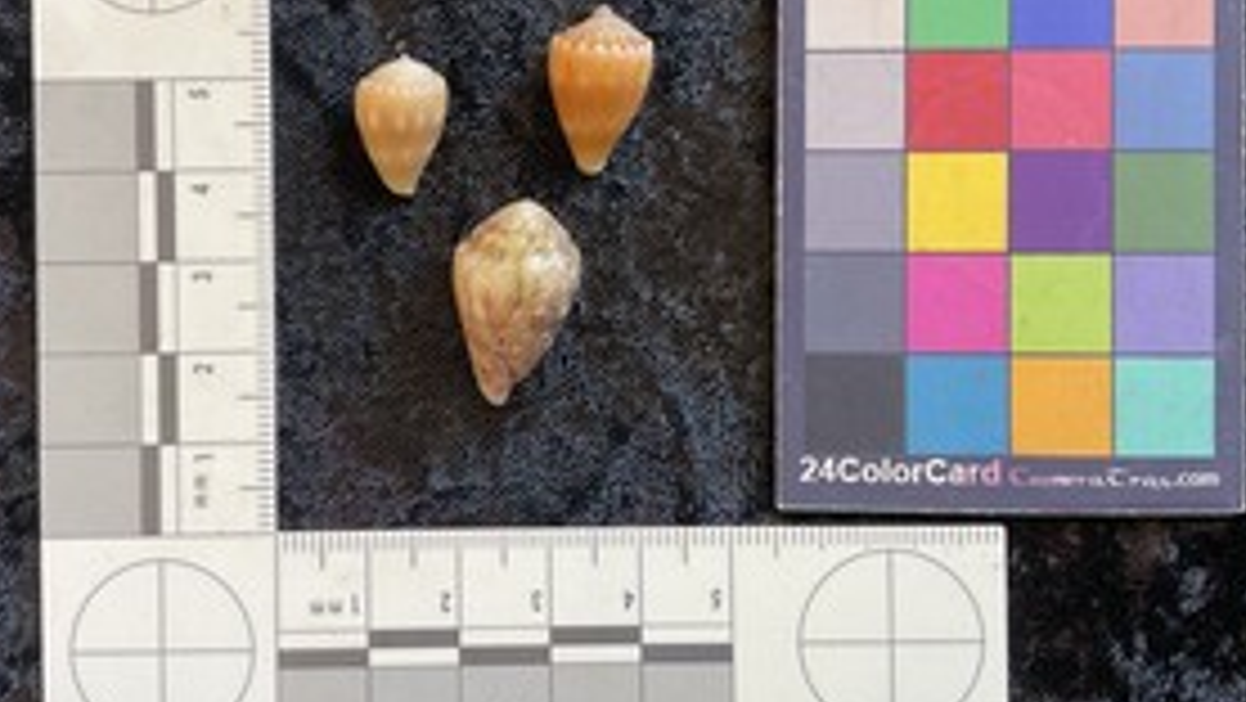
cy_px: 268
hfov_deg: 50.4
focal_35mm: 40
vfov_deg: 29.6
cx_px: 585
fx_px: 1322
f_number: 1.8
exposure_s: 1/50
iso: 40
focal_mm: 3
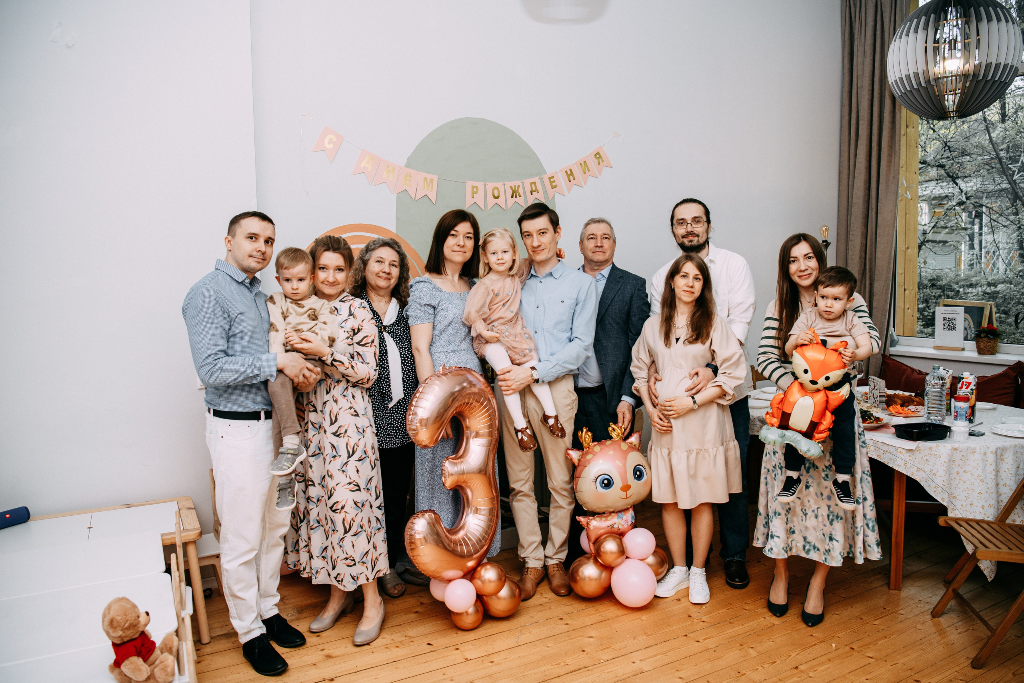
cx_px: 512
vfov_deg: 49.6
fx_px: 740
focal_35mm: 26
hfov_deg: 69.4
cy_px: 342
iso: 200
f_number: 4
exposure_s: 1/160
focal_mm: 26
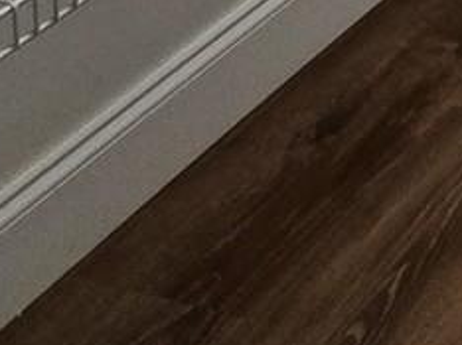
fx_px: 1187
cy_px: -777
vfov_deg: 10.2
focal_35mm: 89
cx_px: 1074
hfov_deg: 14.9
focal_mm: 2.2
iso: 80
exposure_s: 1/120
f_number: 2.2
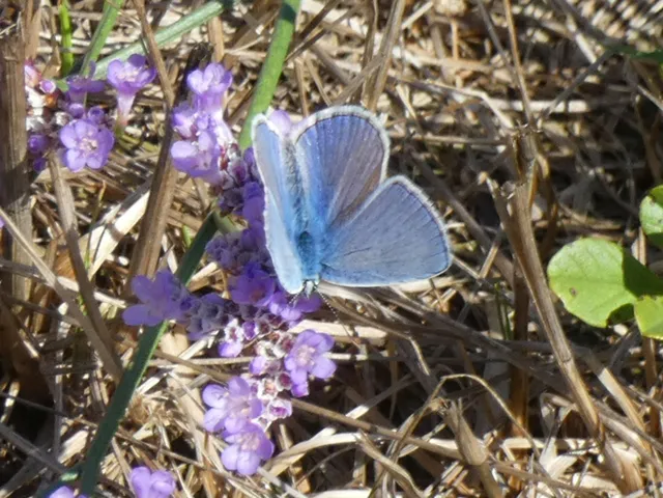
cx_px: 332
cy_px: 249
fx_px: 4520
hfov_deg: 8.4
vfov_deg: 6.3
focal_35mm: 236
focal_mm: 42.3
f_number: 5.5
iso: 80
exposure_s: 1/100
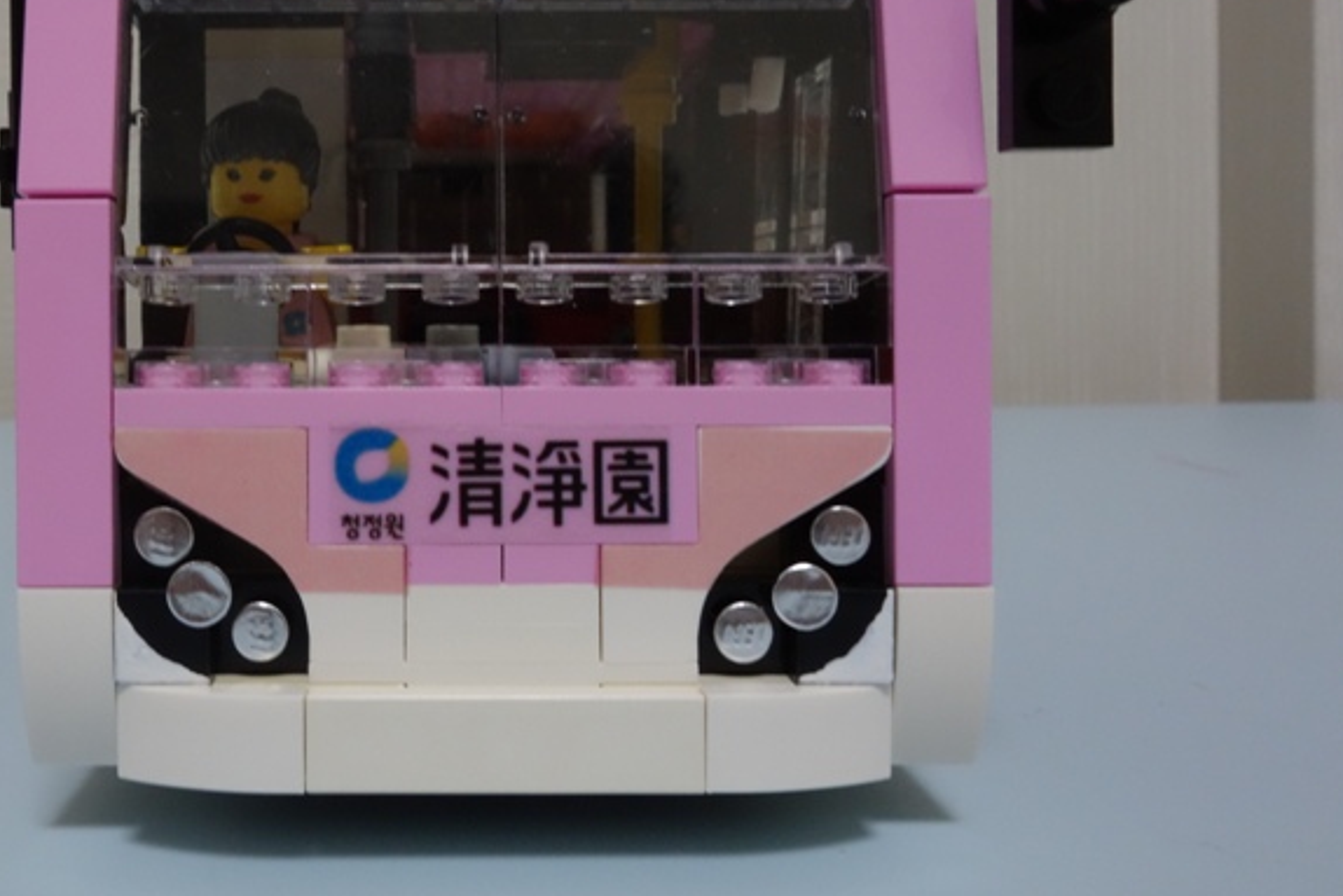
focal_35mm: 39
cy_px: 326
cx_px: 440
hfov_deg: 48.6
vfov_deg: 34.0
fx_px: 1455
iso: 1000
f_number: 11
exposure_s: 1/4
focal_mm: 10.4
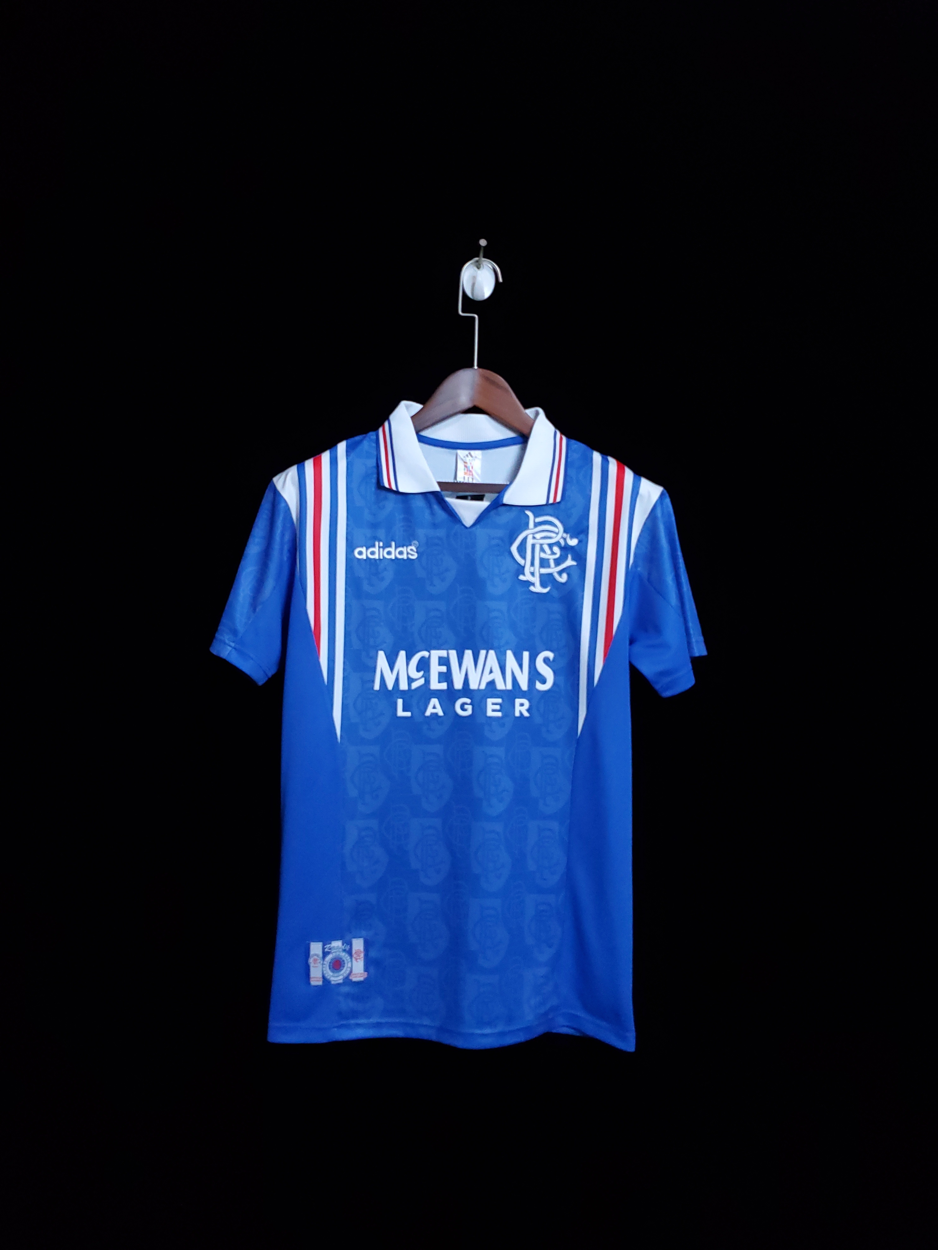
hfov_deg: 53.1
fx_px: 939
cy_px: 625
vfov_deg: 67.3
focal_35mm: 26
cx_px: 469
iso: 400
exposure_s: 1/90
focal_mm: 4.3
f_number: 1.5
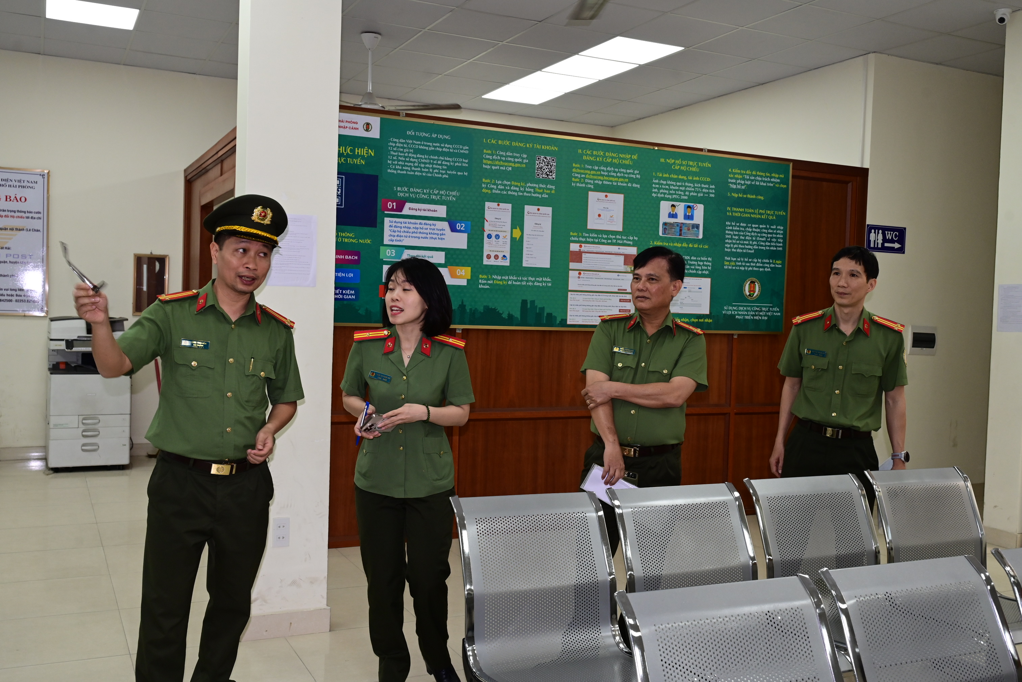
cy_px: 341
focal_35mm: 34
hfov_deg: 55.8
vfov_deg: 38.9
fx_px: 965
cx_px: 511
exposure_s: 1/100
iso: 1250
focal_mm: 34
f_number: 7.1
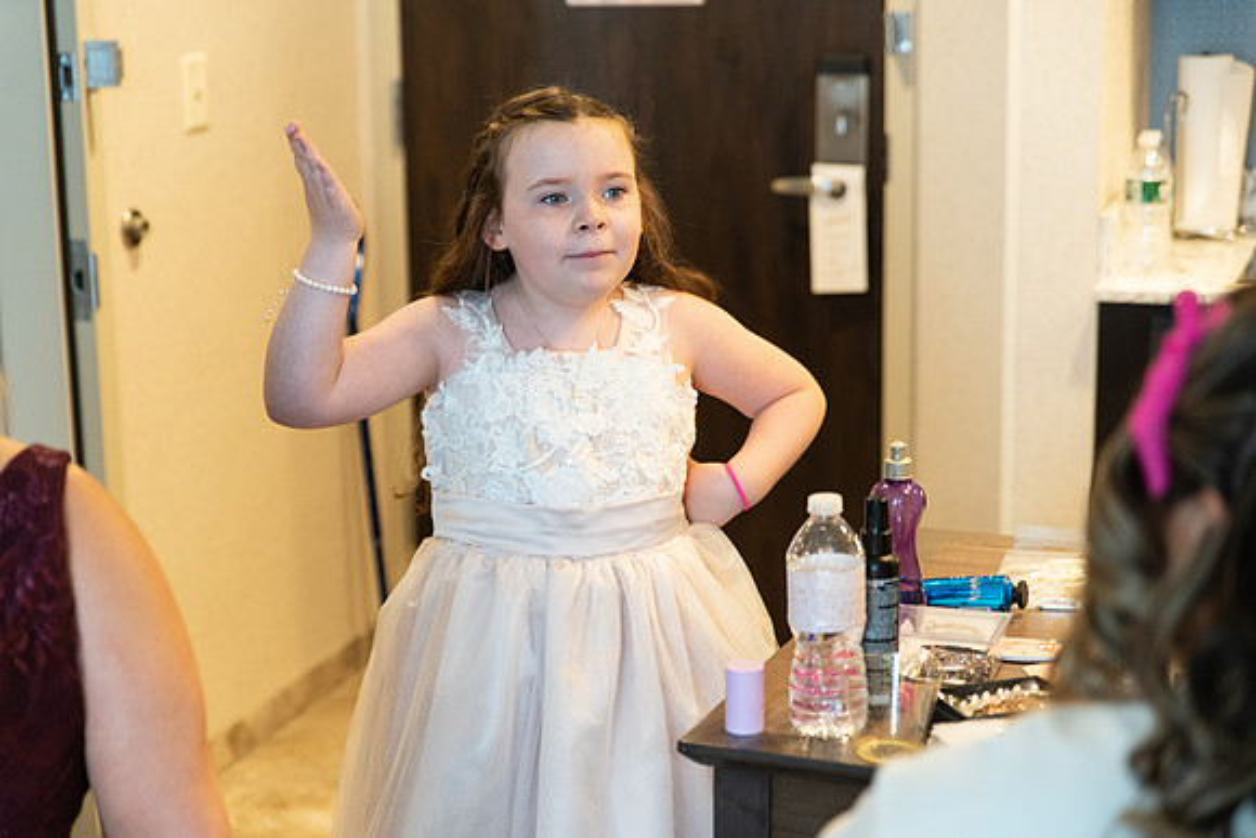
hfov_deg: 28.8
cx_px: 628
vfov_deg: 19.5
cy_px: 419
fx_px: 2443
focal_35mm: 70
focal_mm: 70
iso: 2000
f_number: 2.8
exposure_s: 1/320
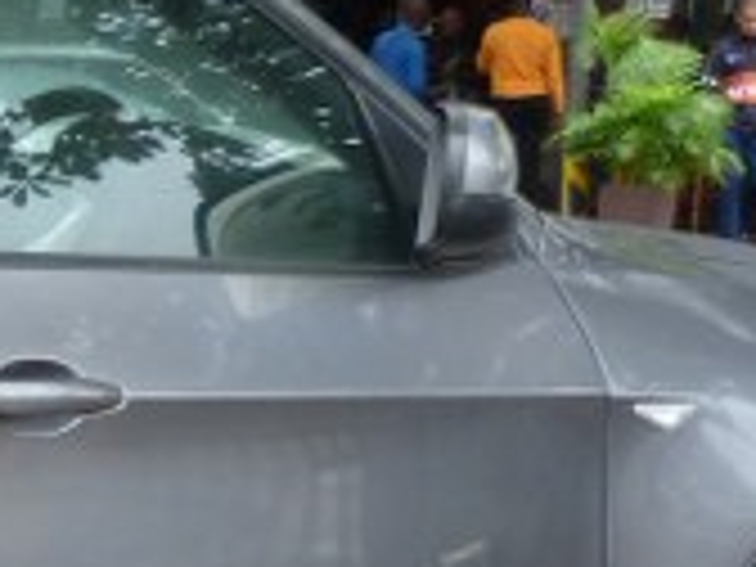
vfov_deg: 12.4
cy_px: 472
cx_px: -598
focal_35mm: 119
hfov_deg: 14.6
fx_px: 2599
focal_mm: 4.5
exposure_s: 1/60
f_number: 2.8
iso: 125
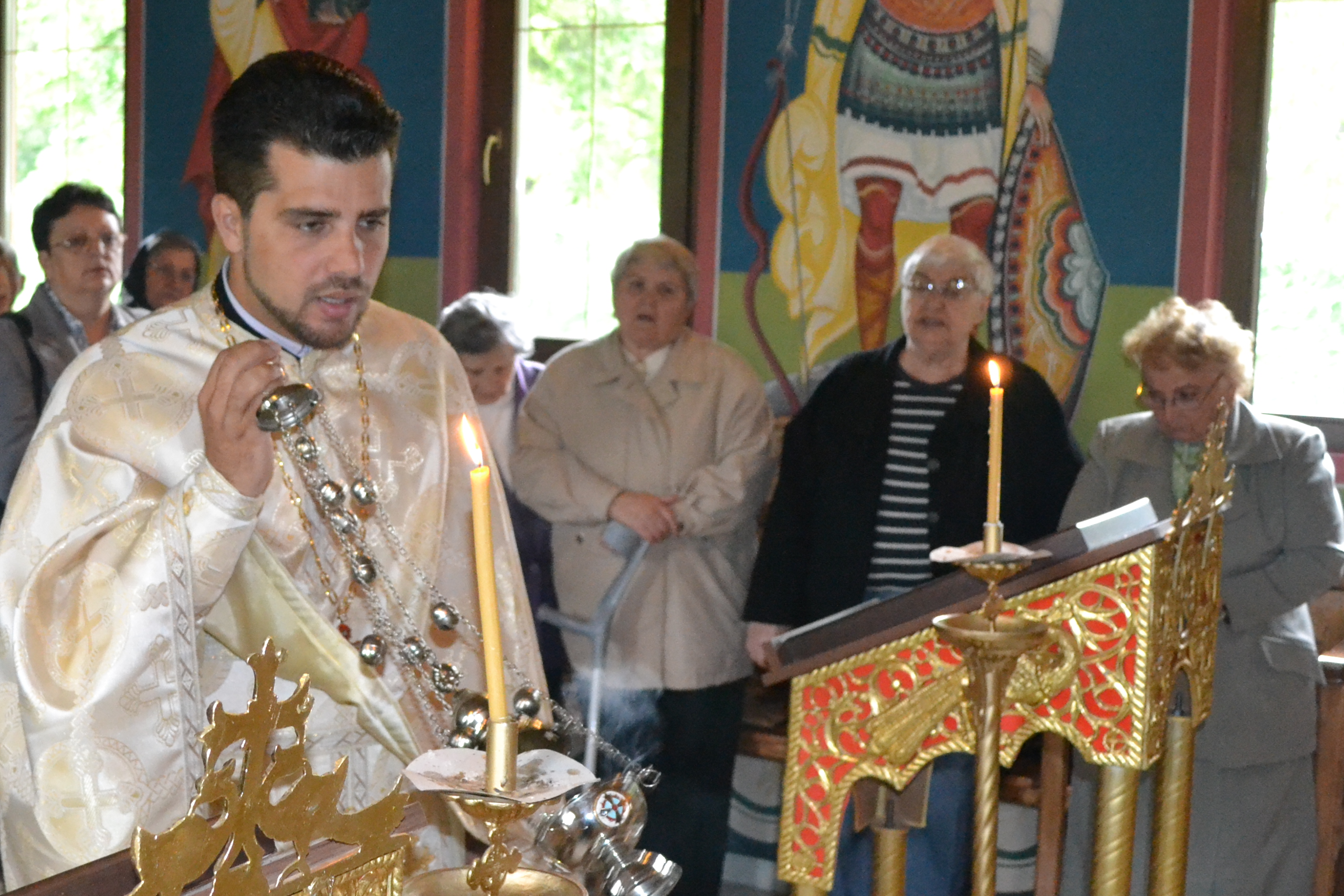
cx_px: 296
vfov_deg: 25.1
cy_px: 404
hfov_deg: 35.8
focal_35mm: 54
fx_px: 2016
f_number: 3.8
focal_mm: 20
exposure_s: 1/60
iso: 3200
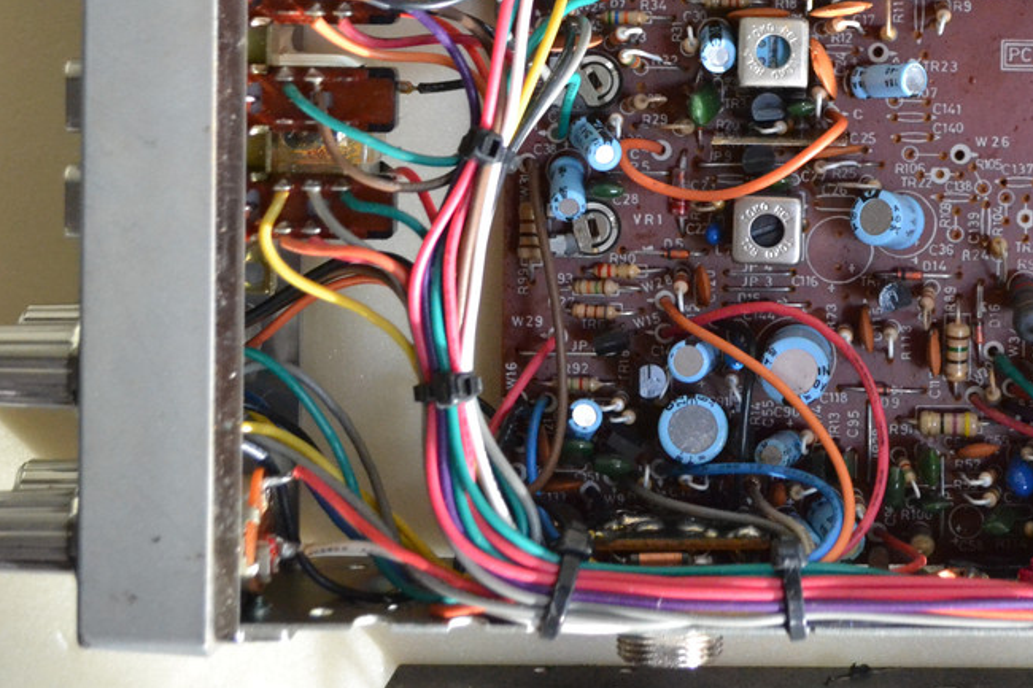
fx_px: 2780
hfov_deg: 20.7
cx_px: 888
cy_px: 57
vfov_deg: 14.0
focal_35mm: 97
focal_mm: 35
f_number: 5
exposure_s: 1/200
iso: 3200
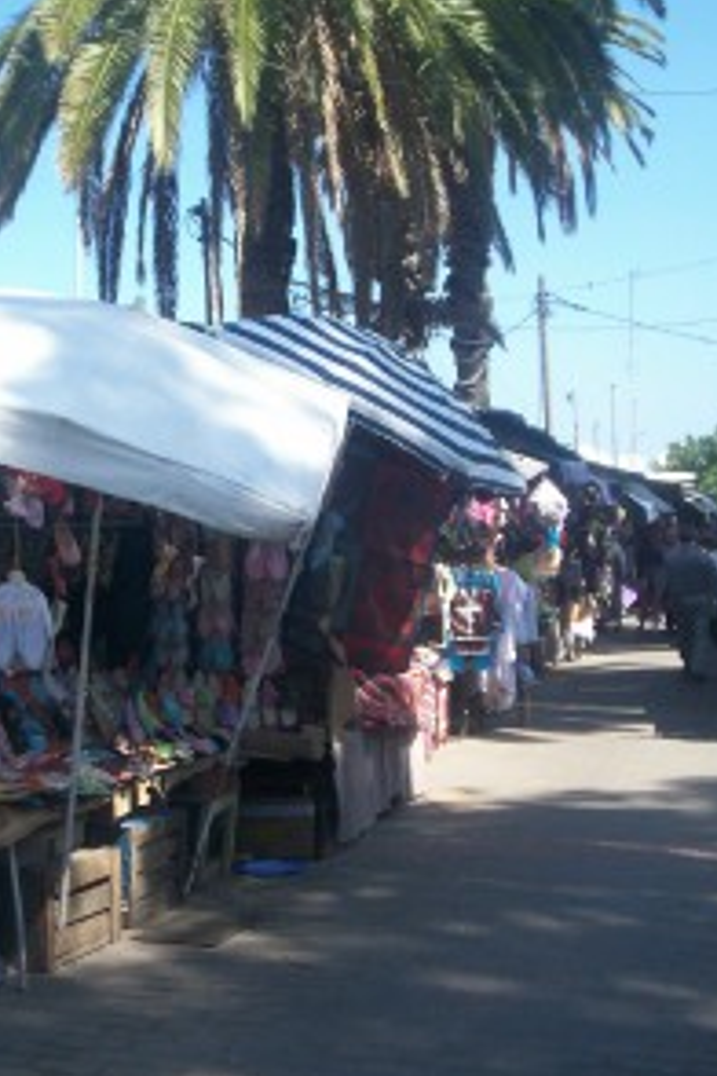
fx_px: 1524
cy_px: 538
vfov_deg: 38.9
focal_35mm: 51
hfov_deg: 26.2
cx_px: 201
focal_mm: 5.9
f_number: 4.5
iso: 100
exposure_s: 1/262
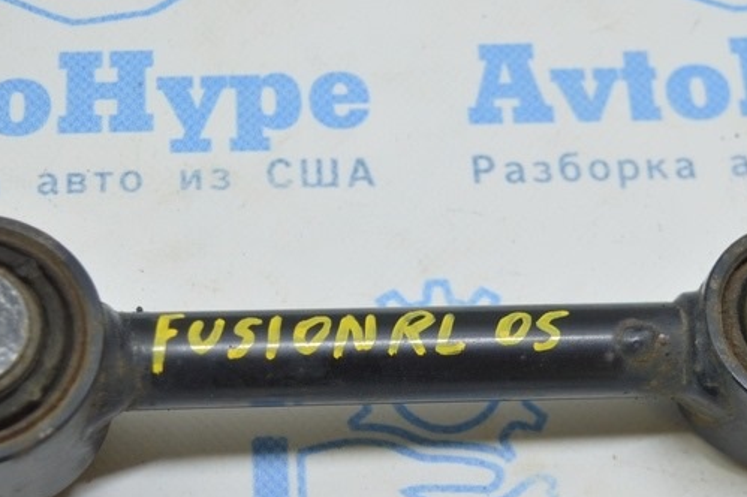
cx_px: 359
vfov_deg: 16.9
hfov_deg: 25.4
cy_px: 388
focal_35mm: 80
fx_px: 1659
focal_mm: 26
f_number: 4
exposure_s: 1/60
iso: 400
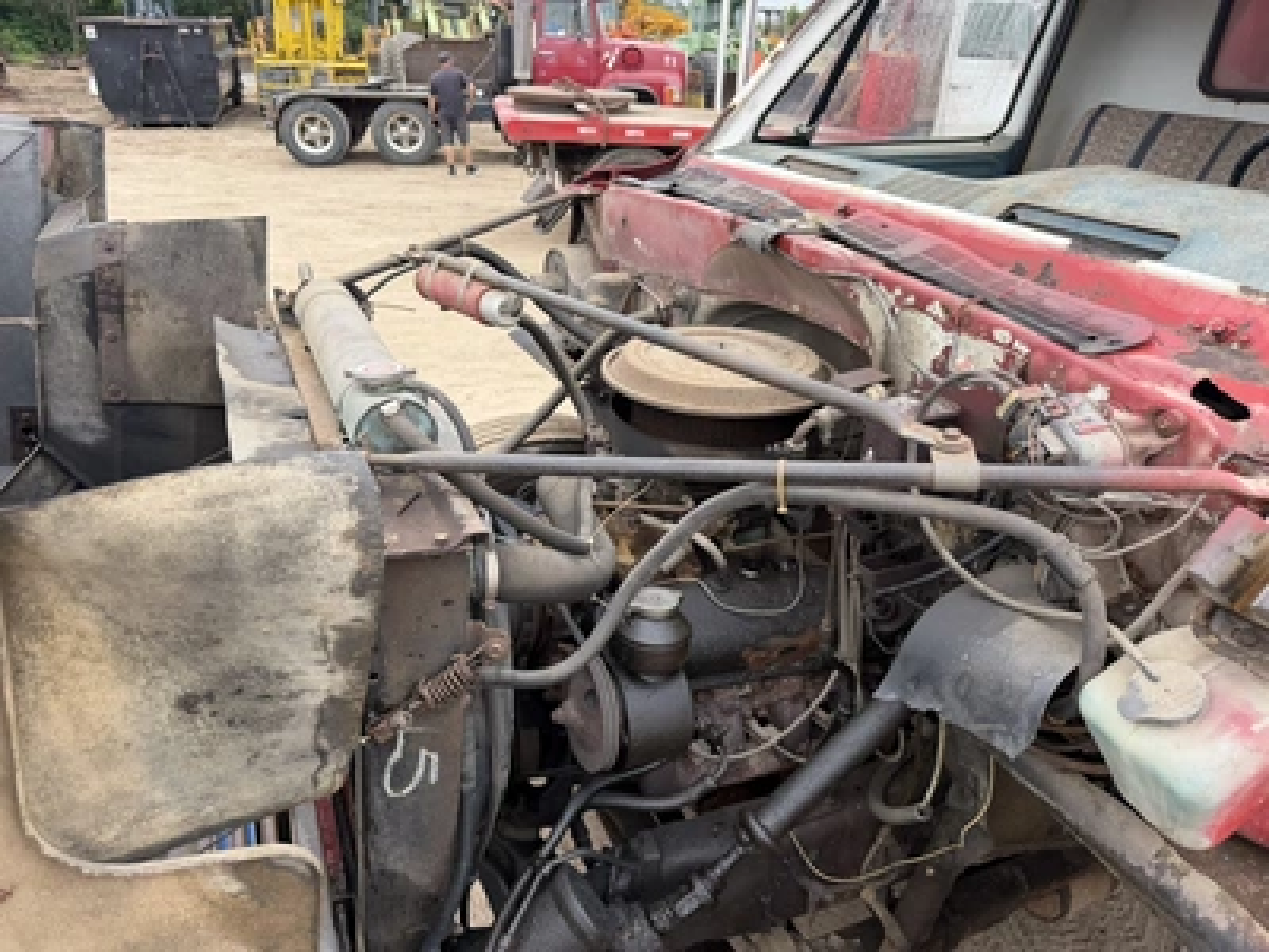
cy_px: 476
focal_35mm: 24
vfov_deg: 56.8
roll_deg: -3.1
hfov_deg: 71.6
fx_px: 880
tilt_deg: -27.4
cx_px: 634
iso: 80
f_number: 1.78
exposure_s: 1/689
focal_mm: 6.76
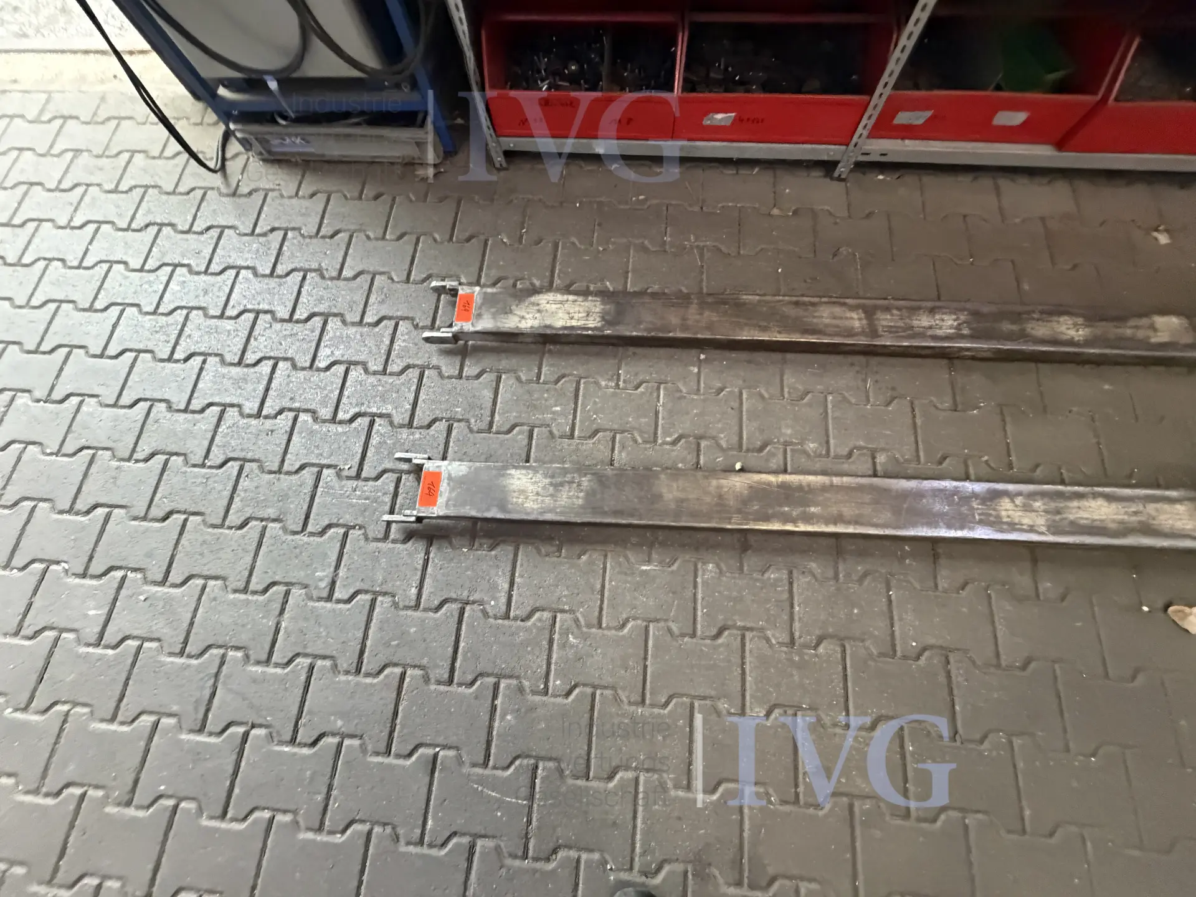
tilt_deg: -76.2
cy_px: 448
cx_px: 598
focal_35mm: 14
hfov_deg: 102.1
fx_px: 484
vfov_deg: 85.7
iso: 800
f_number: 2.2
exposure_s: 1/60
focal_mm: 2.22
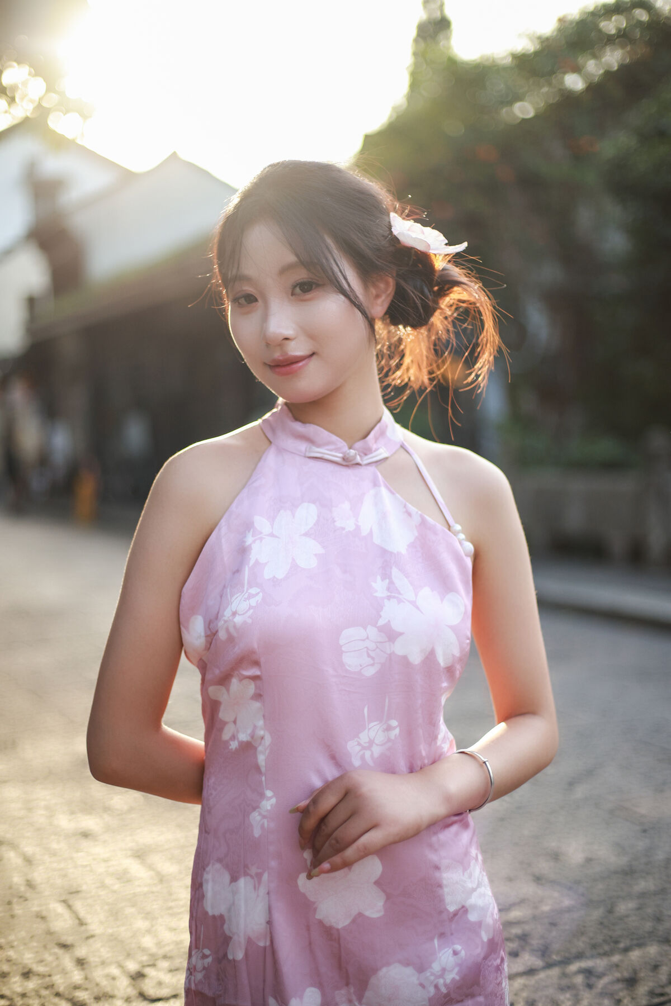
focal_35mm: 49
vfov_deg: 40.3
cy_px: 503
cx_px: 336
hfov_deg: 27.5
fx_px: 1370
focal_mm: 50
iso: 640
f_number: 1.8
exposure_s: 1/2000
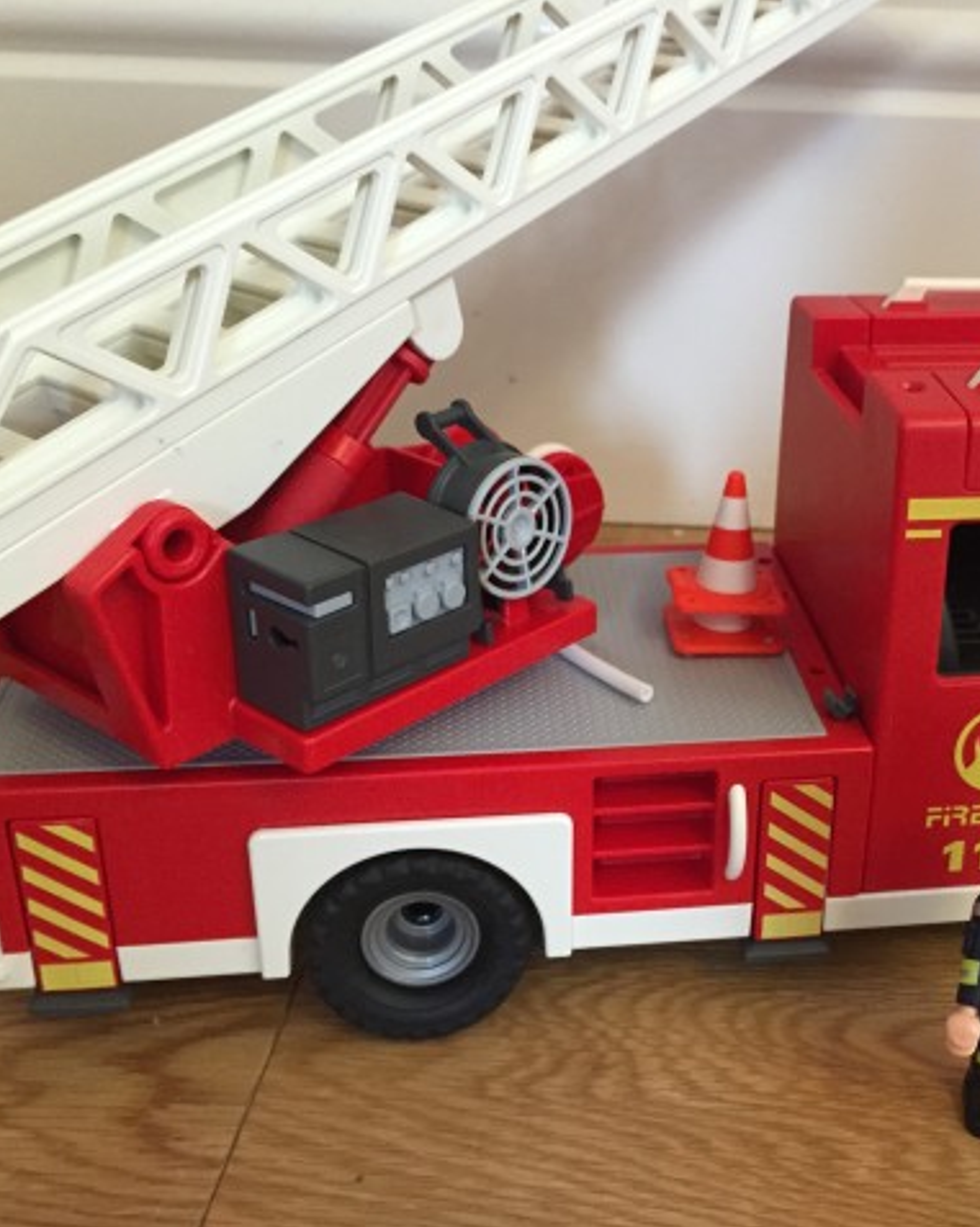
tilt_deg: -24.2
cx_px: 715
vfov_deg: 48.0
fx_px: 1379
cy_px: 612
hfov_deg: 38.3
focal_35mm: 38
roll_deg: -2.8
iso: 250
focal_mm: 4.15
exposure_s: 1/30
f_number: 2.2
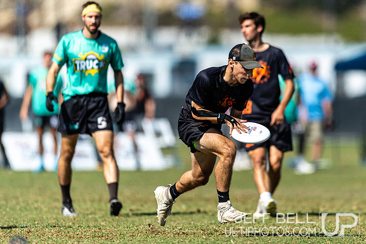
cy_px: 90
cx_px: 237
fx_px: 5267
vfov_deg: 2.7
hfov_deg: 4.0
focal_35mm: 518
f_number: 2.8
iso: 100
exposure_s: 1/4000
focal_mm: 400
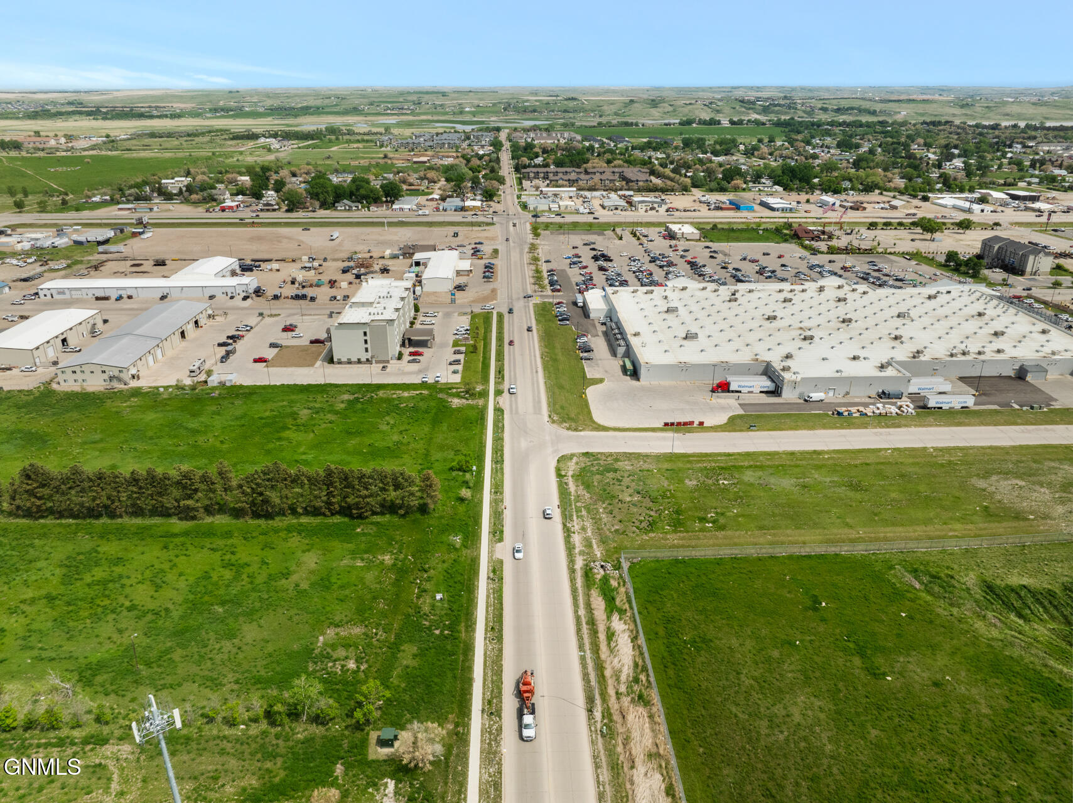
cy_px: 402
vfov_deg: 56.8
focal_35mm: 24
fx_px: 744
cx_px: 536
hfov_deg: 71.6
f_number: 6.3
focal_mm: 12.29
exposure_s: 1/400
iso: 200
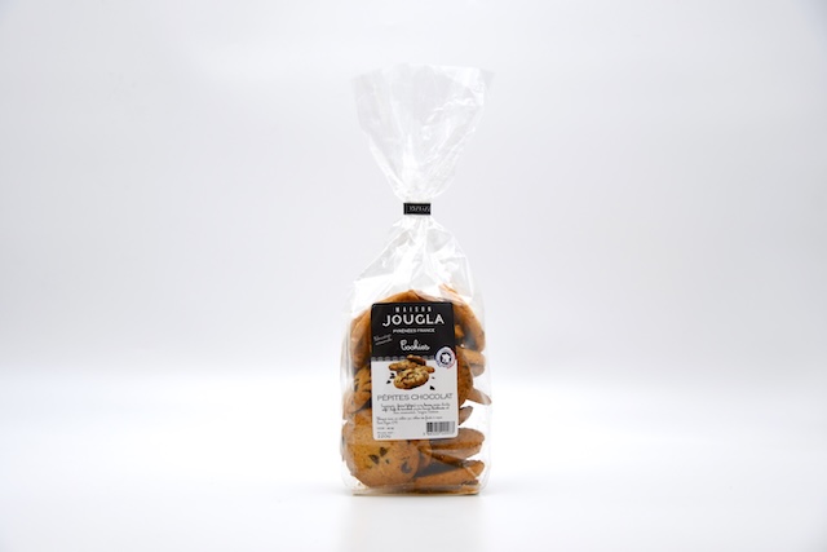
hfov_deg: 30.1
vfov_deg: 20.3
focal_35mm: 67
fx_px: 1539
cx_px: 414
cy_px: 276
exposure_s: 1/80
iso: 100
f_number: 4.8
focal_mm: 45
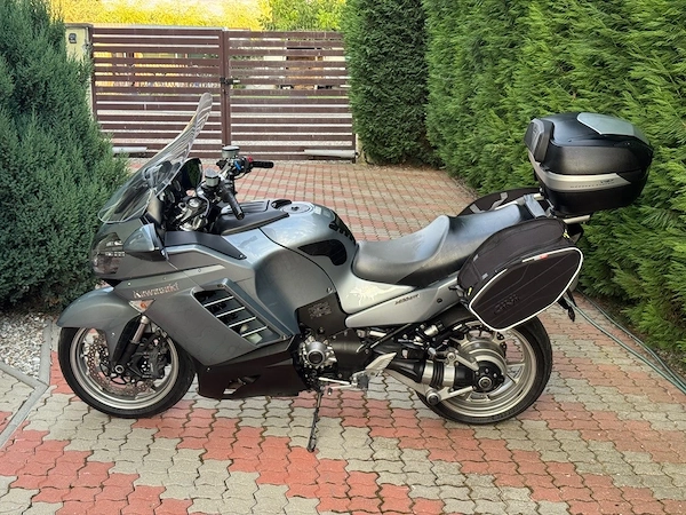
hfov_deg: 39.7
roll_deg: -0.6
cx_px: 343
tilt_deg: -11.5
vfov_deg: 30.3
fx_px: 951
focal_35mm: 48
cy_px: 258
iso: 100
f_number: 1.78
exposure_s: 1/108
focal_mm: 6.76
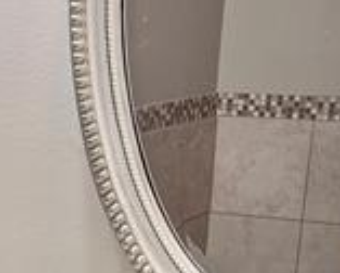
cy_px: 446
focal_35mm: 124
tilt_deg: -20.6
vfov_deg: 11.8
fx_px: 1249
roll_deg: +0.2
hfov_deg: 14.3
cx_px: -195
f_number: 1.6
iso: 80
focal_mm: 5.96
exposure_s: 1/60
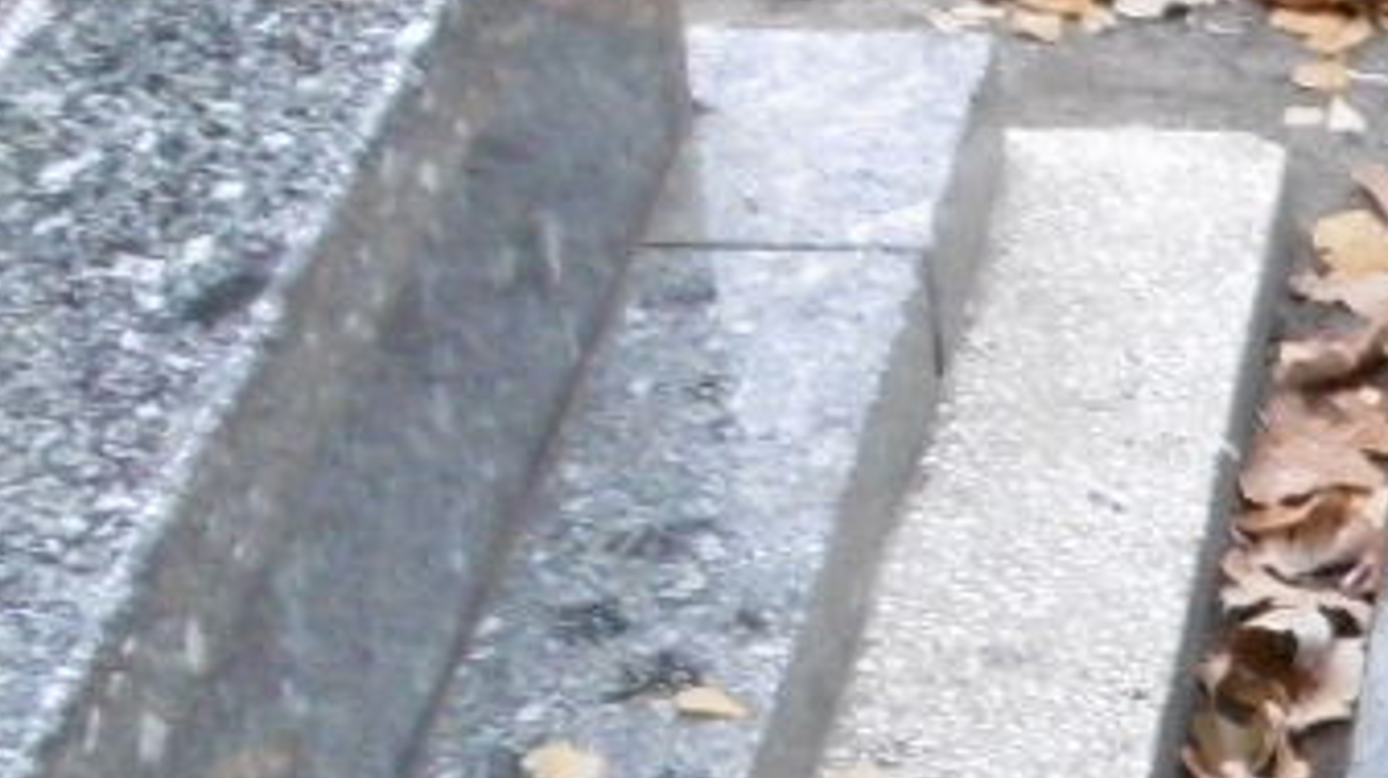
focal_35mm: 159
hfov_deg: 12.3
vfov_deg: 7.5
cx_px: 2570
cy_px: 1025
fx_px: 5848
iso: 250
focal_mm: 4.3
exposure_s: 1/60
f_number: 3.1
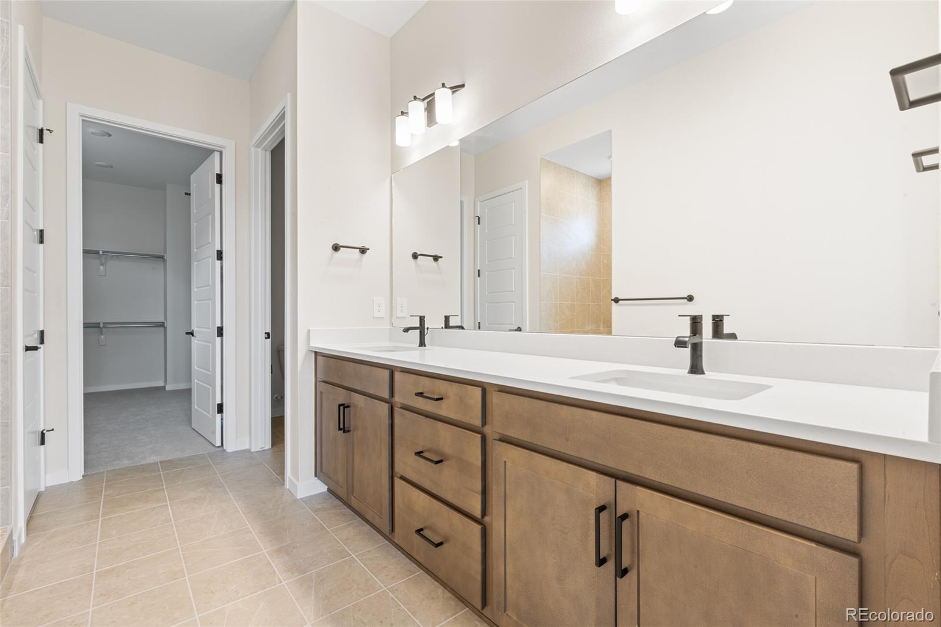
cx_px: 470
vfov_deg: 73.7
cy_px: 314
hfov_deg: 96.7
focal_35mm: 16
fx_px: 418
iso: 100
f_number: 20
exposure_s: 6
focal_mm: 16
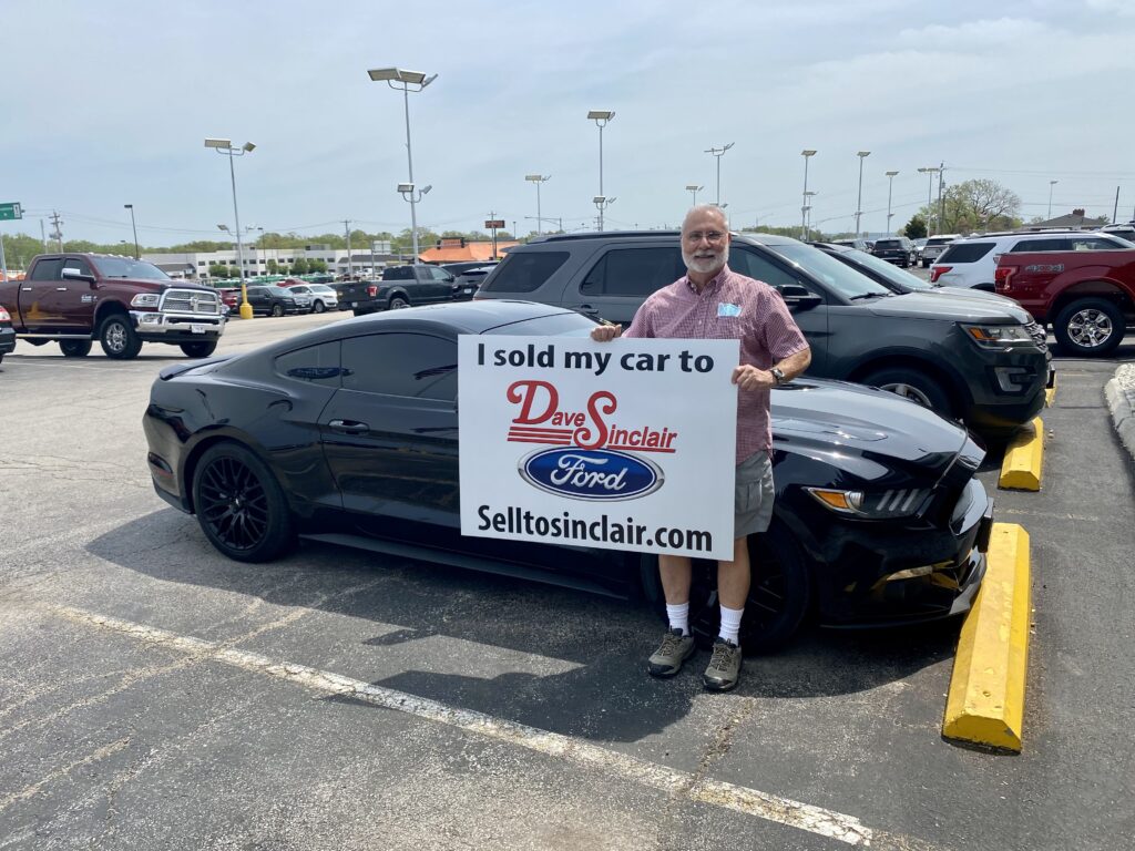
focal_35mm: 26
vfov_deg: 53.1
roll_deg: +2.3
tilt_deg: -10.5
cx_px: 568
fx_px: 852
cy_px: 426
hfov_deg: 67.3
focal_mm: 4.25
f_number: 1.8
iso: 32
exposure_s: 1/3610
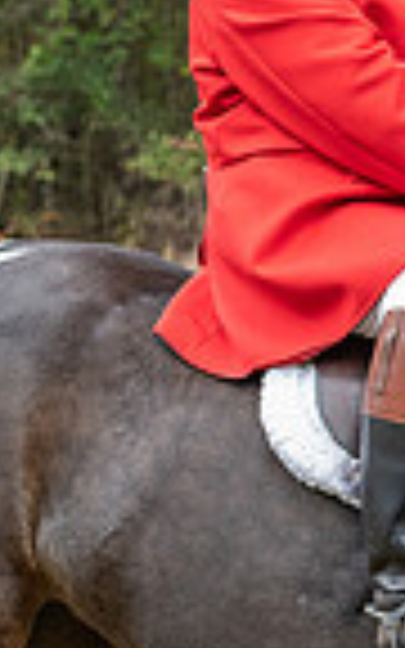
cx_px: 743
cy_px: 426
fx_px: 2826
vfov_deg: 13.1
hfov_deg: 7.9
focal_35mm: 160
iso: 400
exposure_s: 1/640
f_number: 3.2
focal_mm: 35
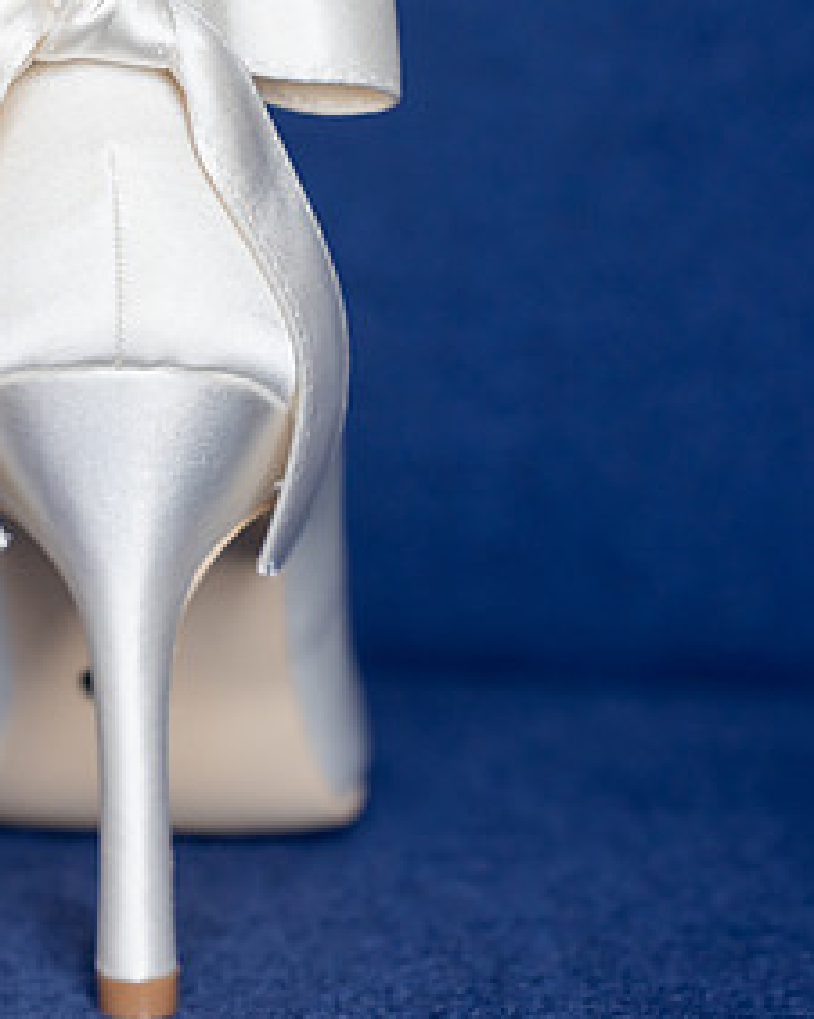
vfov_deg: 13.5
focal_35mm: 143
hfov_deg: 10.6
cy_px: 406
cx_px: -206
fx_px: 4311
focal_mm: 70
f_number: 4
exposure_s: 1/125
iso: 1250
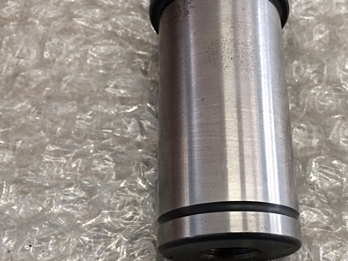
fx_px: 472
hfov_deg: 40.1
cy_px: 145
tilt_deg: -69.2
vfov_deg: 30.8
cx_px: 222
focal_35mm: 47
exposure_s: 1/30
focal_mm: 4.15
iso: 50
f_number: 2.2
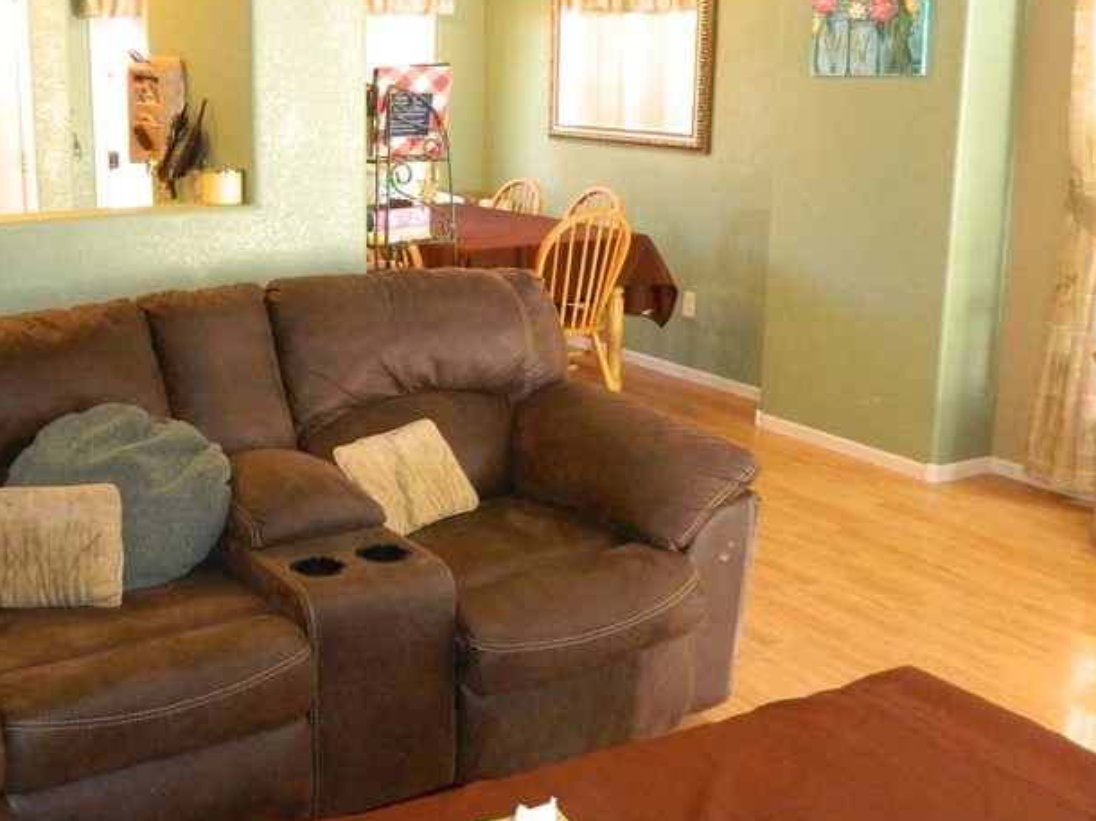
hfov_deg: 43.4
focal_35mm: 42
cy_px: 322
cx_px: 280
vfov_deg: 34.2
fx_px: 1329
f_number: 3.1
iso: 400
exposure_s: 1/15
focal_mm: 4.5
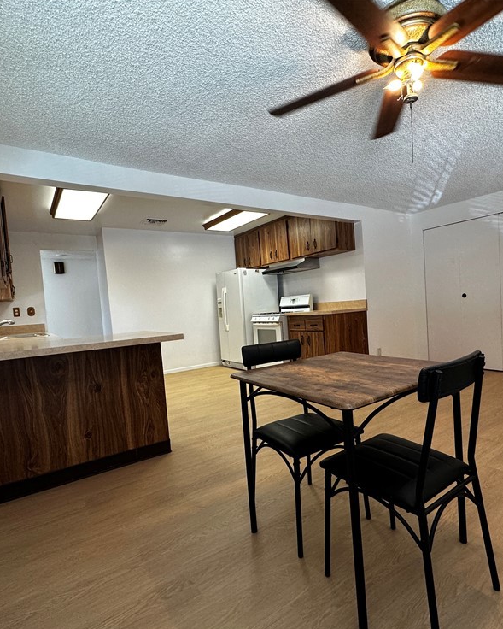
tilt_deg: -3.1
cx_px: 284
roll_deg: +3.2
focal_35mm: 19
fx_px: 353
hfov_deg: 70.6
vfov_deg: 83.3
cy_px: 325
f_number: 2.2
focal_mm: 2.22
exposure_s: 1/120
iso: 160
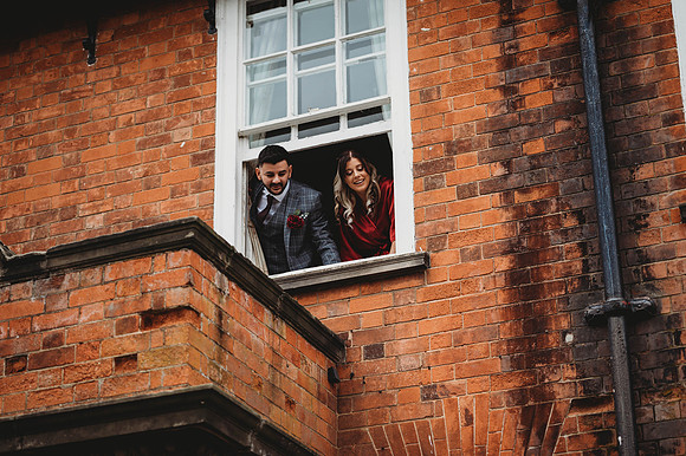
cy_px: 228
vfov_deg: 16.1
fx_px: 1619
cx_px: 343
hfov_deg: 23.9
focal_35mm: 85
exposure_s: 1/400
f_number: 1.8
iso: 100
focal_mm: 85
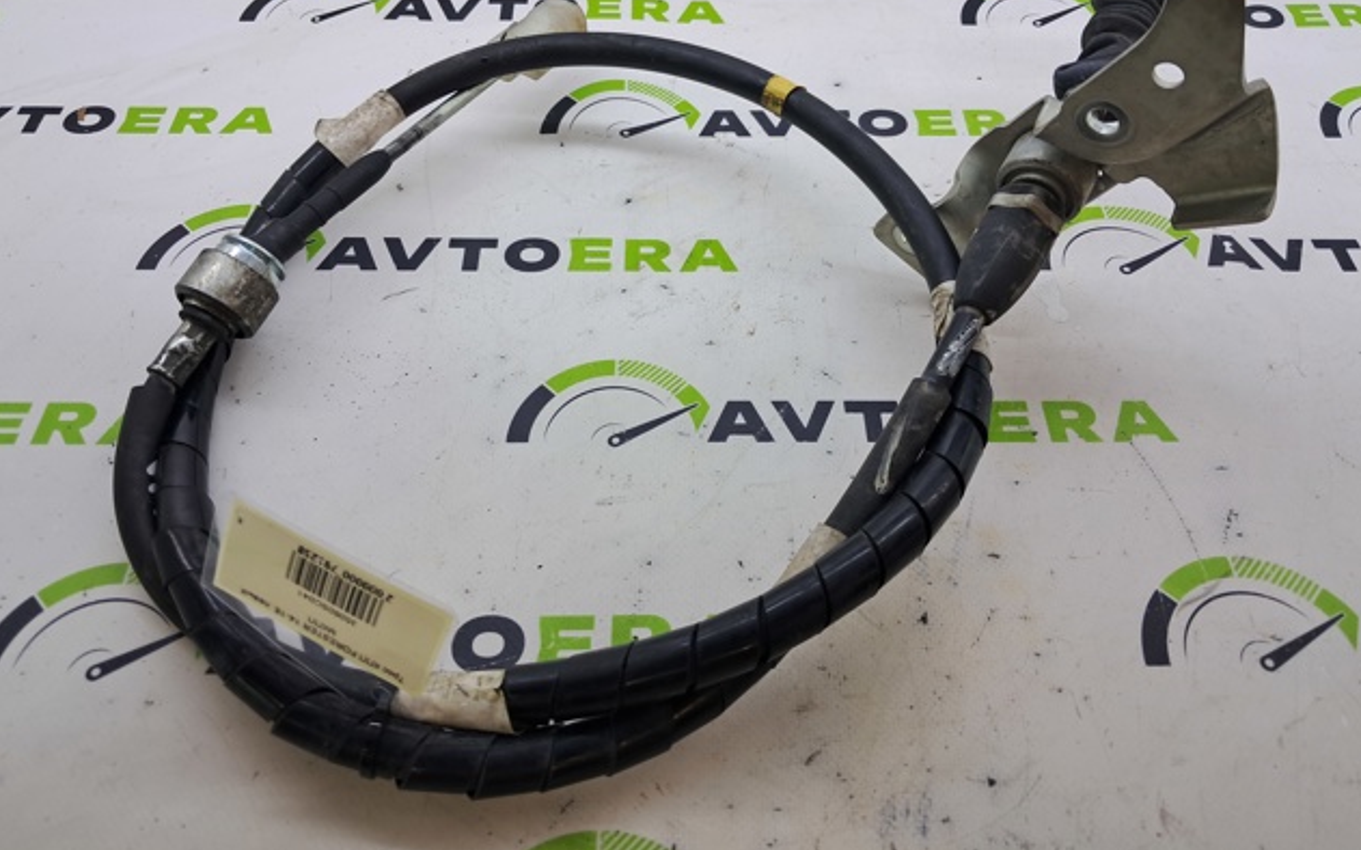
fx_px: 1075
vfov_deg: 42.9
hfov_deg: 64.7
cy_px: 346
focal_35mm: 29
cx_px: 686
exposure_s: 1/50
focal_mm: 4
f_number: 1.8
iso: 50
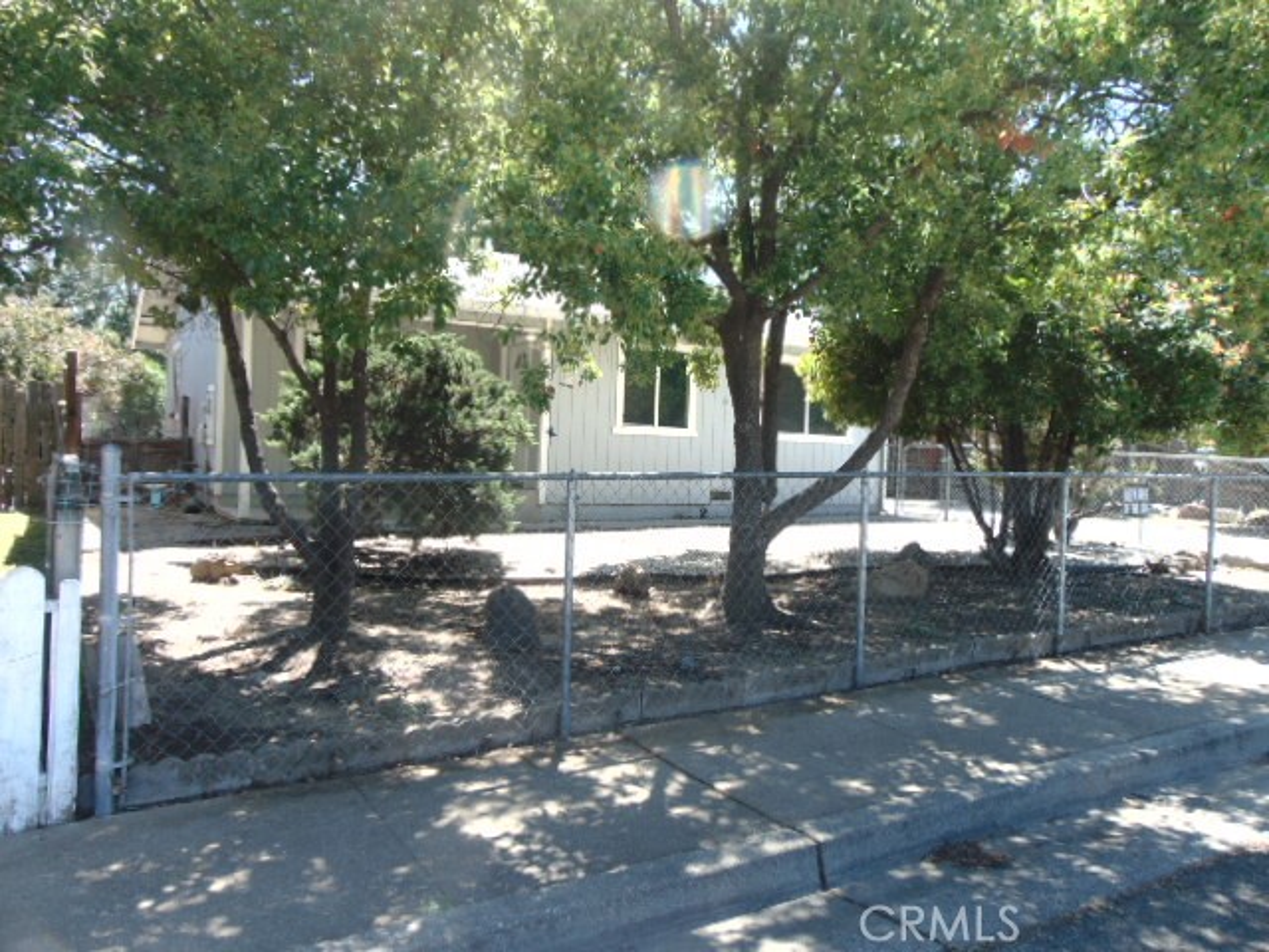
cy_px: 476
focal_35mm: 25
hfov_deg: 69.4
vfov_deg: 54.9
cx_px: 634
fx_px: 916
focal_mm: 4.5
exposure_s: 1/250
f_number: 3
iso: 80
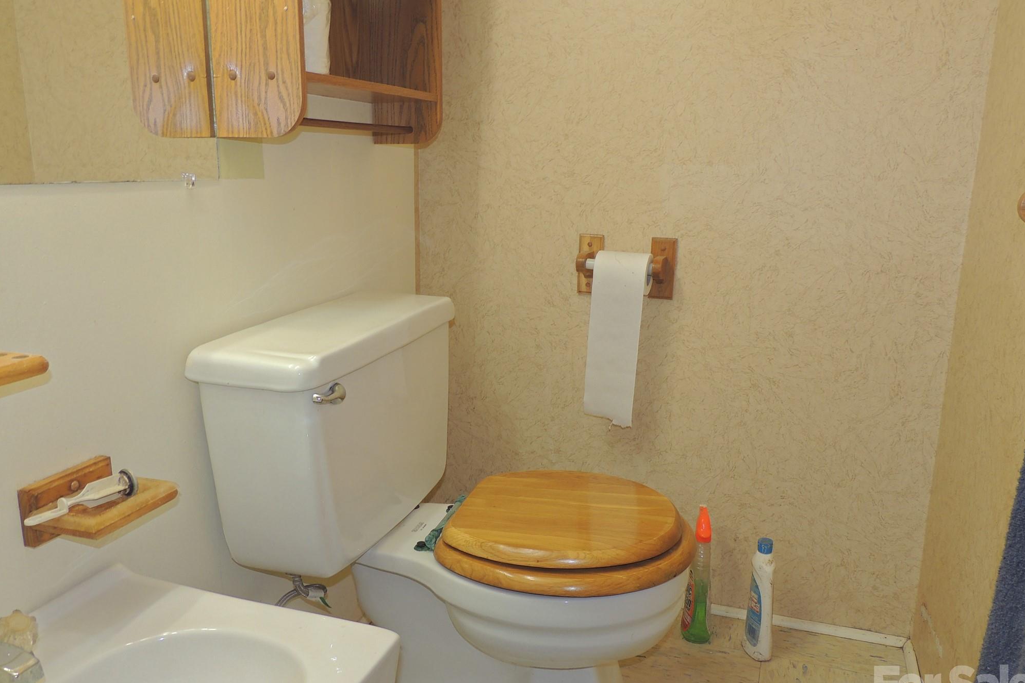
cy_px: 371
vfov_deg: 43.6
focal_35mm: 30
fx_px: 854
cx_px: 510
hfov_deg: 61.9
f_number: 3.1
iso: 100
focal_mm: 4.9
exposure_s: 1/40
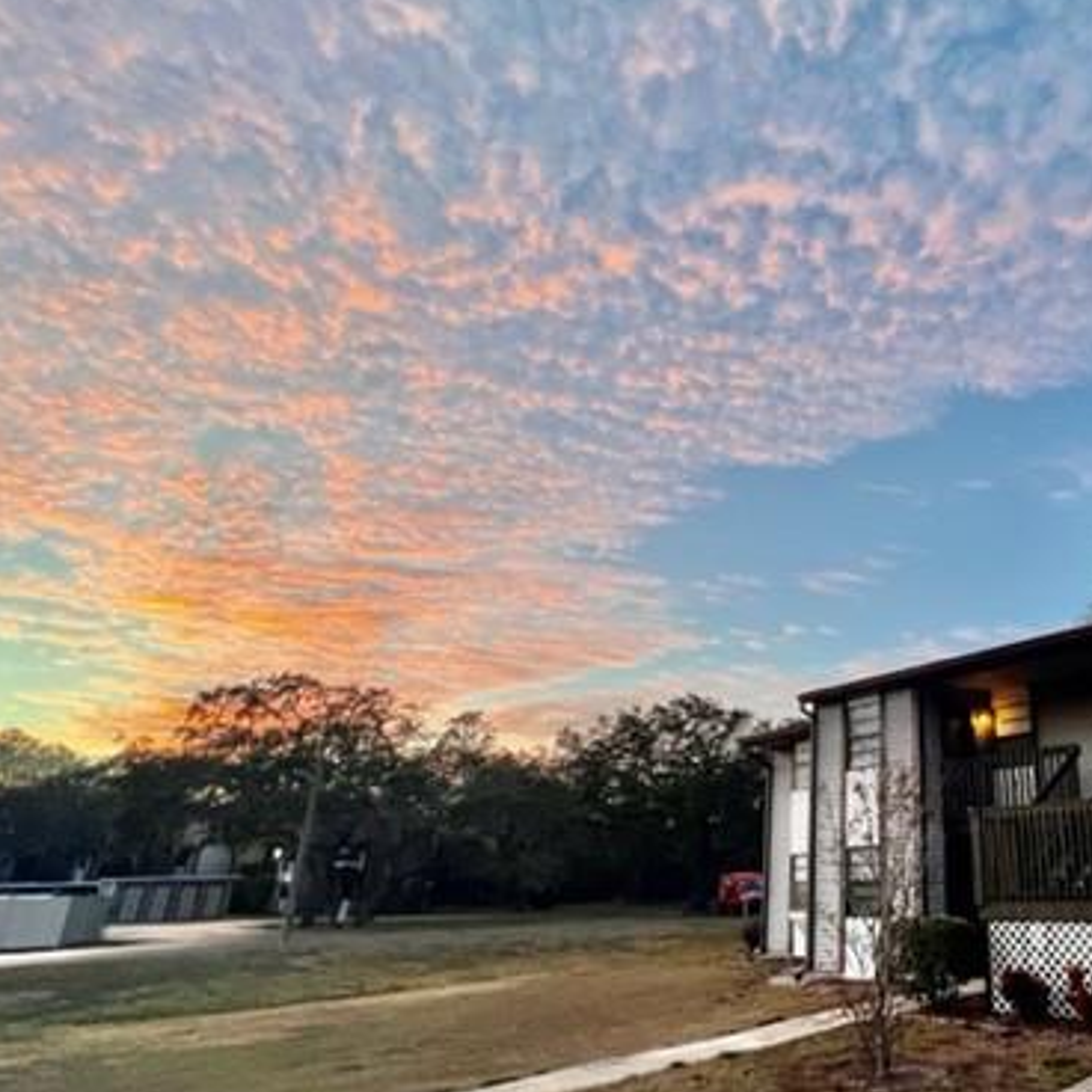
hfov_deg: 65.7
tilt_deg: +16.9
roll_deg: +1.5
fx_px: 714
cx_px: 920
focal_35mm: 20
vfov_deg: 74.2
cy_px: 644
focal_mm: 1.57
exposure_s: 1/121
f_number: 1.8
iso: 100
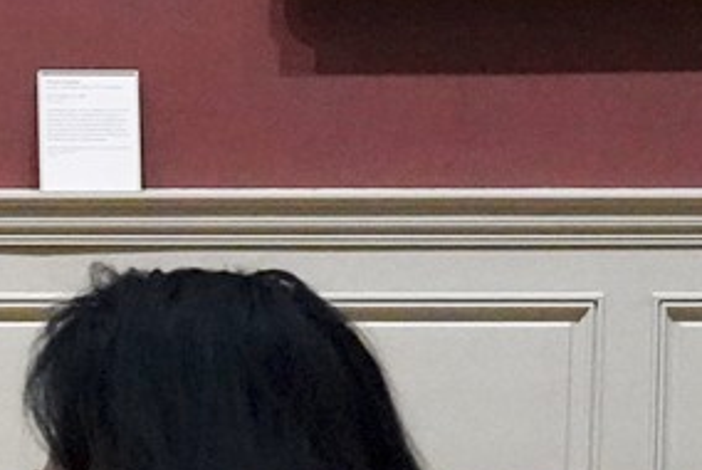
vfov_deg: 6.1
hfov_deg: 8.6
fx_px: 4392
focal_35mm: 225
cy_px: 374
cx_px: -791
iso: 8000
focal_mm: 32
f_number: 5.6
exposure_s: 1/100
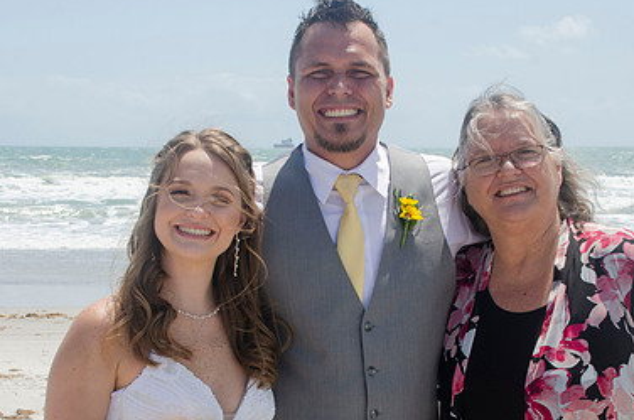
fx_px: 1300
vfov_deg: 18.3
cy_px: 299
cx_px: 341
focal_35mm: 74
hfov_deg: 27.4
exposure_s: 1/250
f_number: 11
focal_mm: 32
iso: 100
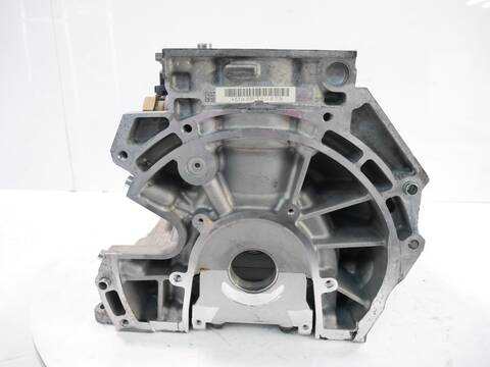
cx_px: 245
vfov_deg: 56.8
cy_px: 184
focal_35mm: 24
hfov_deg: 71.6
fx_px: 340
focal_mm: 12
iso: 2000
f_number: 3.5
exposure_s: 1/125
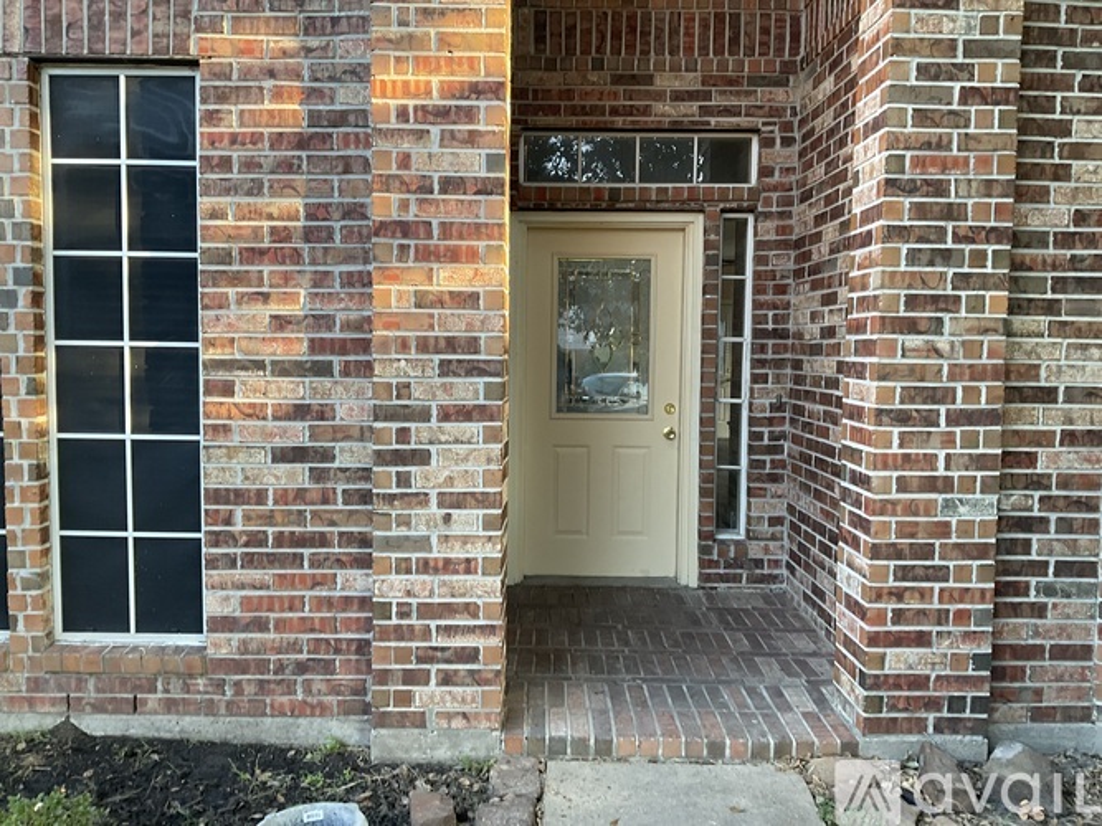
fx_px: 923
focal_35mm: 29
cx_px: 551
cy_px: 413
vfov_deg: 48.2
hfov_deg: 61.7
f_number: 1.8
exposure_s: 1/60
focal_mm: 3
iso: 40
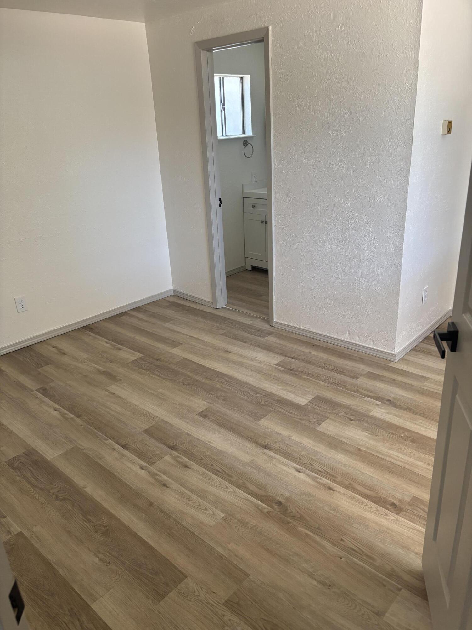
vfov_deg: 67.3
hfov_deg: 53.1
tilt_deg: -22.2
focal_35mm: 26
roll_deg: +2.8
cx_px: 236
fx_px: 473
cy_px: 315
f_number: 1.6
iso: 125
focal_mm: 5.96
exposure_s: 1/107
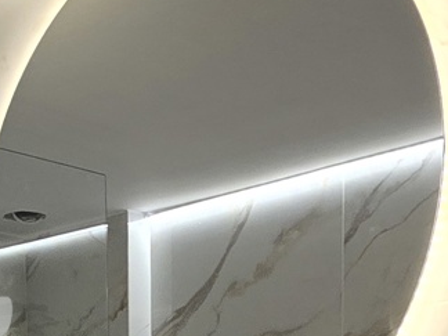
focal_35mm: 77
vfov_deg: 16.0
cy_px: 621
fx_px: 997
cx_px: 12
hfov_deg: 24.3
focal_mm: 2.2
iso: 80
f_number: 2.2
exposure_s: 1/100
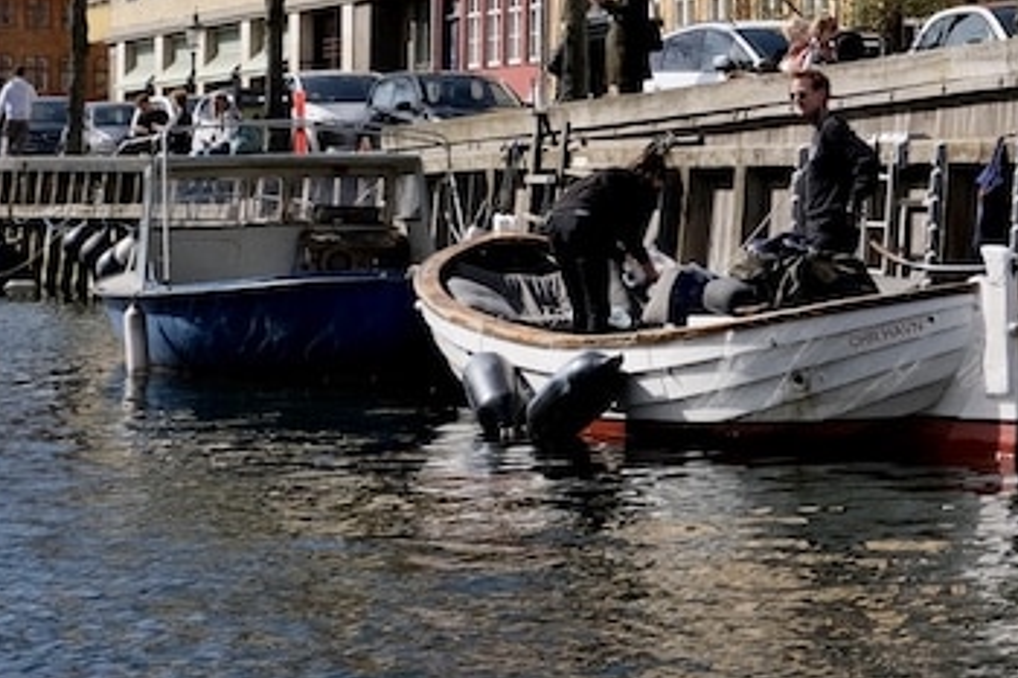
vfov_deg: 12.4
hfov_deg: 18.0
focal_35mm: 107
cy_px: -199
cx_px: 1283
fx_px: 3024
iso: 320
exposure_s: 1/1400
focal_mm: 22.8
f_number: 5.6
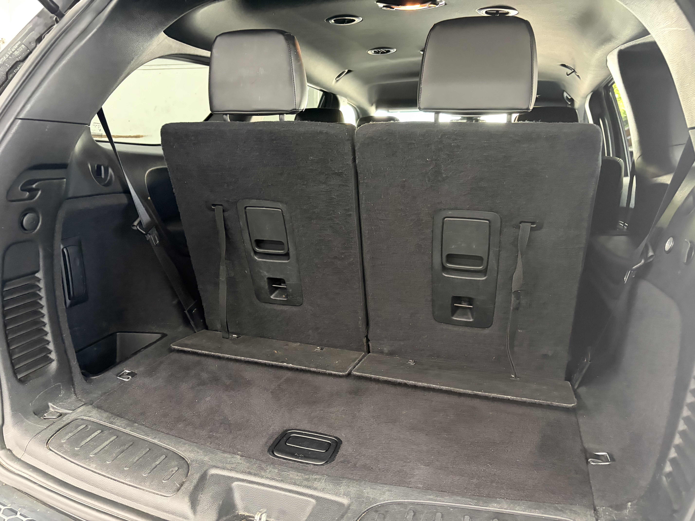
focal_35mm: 26
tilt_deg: -11.1
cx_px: 348
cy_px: 260
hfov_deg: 67.3
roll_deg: -1.4
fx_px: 522
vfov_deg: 53.1
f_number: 1.6
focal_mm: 5.96
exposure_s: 1/30
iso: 500
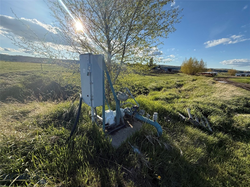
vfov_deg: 85.7
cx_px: 125
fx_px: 101
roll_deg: -4.2
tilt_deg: -14.8
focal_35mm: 14
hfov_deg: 102.1
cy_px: 94
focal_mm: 2.22
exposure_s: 1/1368
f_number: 2.2
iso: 64
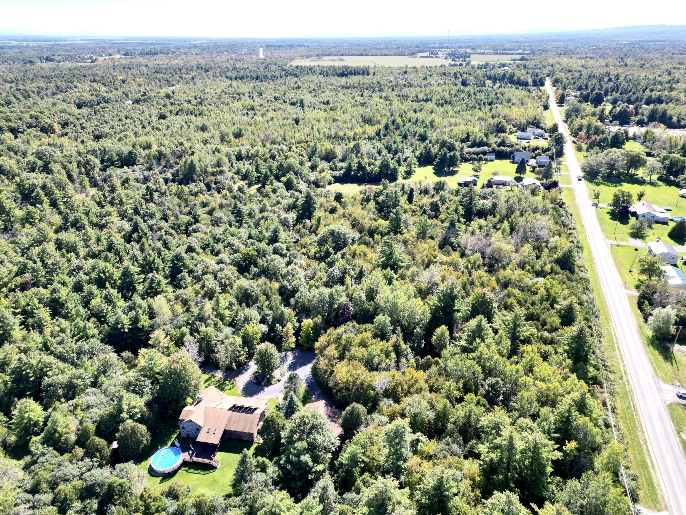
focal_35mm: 24
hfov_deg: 71.6
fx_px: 476
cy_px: 258
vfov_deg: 56.8
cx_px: 343
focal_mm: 6.72
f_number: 1.7
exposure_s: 1/1250
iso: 110
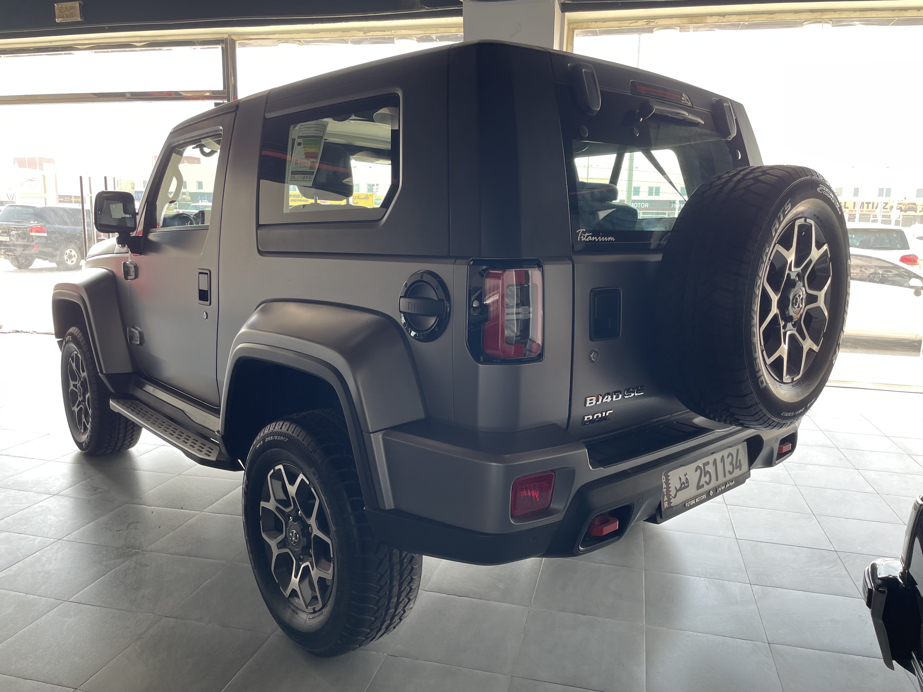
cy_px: 346
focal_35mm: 26
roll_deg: -0.6
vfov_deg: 53.1
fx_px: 693
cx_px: 462
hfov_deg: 67.3
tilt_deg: -9.7
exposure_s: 1/121
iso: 32
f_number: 1.6
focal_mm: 4.2
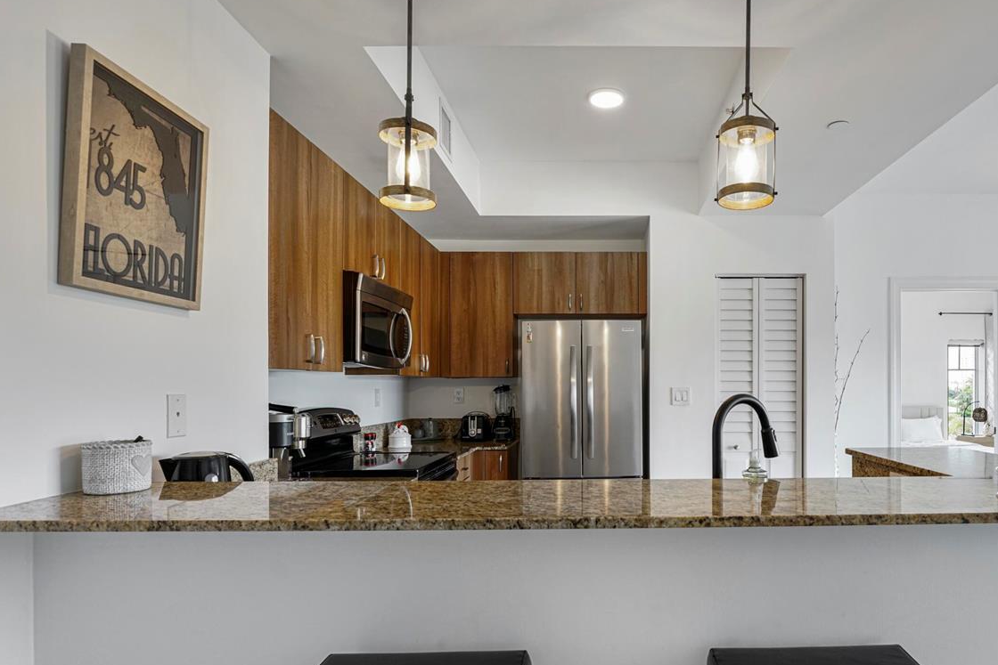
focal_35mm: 20
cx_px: 648
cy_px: 391
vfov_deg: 61.5
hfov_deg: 81.7
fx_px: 554
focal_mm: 14
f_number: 8
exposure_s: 1/5
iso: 250
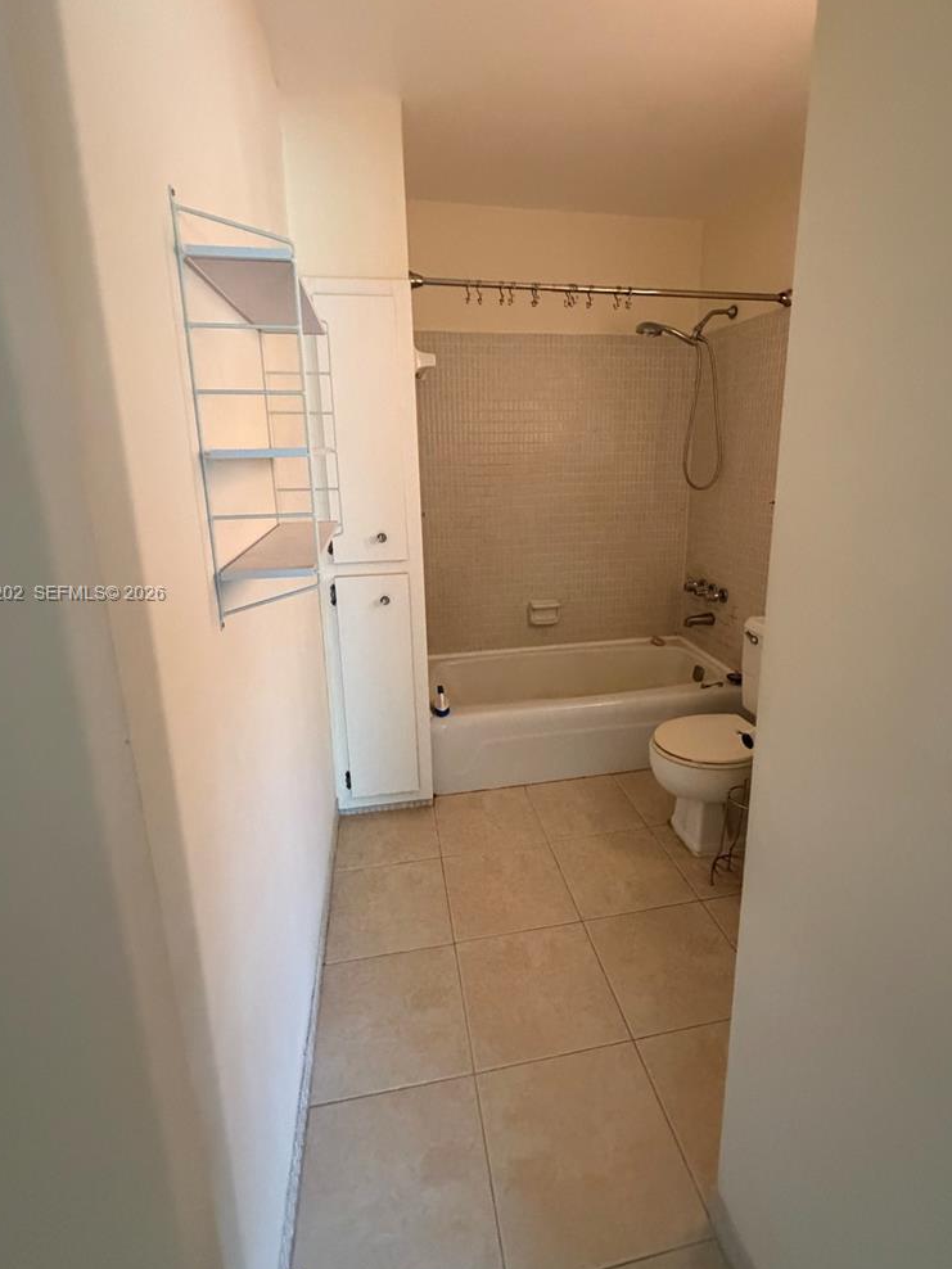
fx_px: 623
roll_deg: -0.8
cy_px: 595
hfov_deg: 74.7
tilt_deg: -12.1
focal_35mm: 17
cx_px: 505
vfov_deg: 90.9
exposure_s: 1/60
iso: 640
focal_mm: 2.22
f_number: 2.2
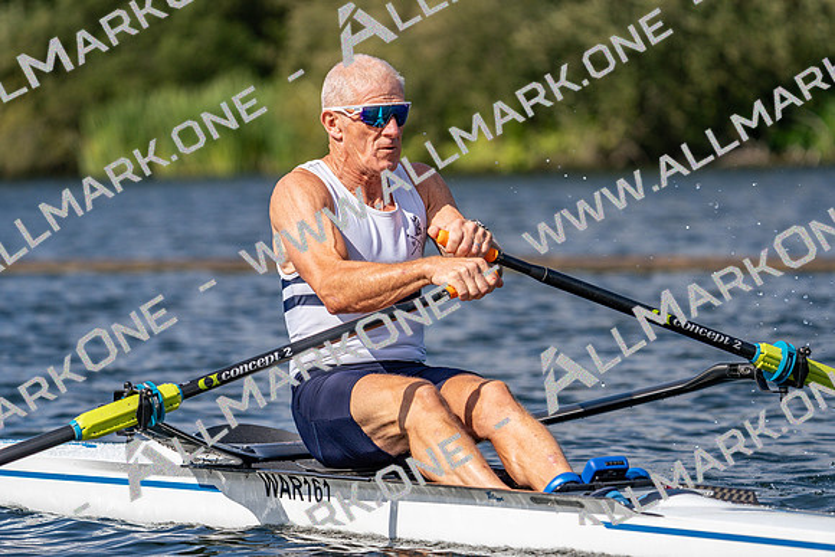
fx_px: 6913
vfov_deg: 4.6
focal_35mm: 298
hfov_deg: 6.9
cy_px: 278
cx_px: 418
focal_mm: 298
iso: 160
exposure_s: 1/1600
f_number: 5.6
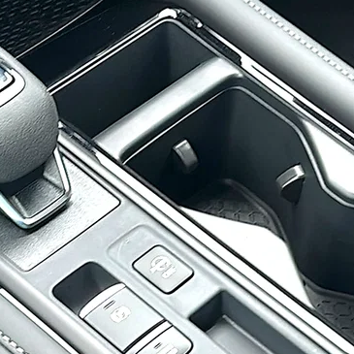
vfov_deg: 20.8
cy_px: 243
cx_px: 173
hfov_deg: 20.9
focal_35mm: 83
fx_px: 960
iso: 200
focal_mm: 6.86
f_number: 1.78
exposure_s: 1/41
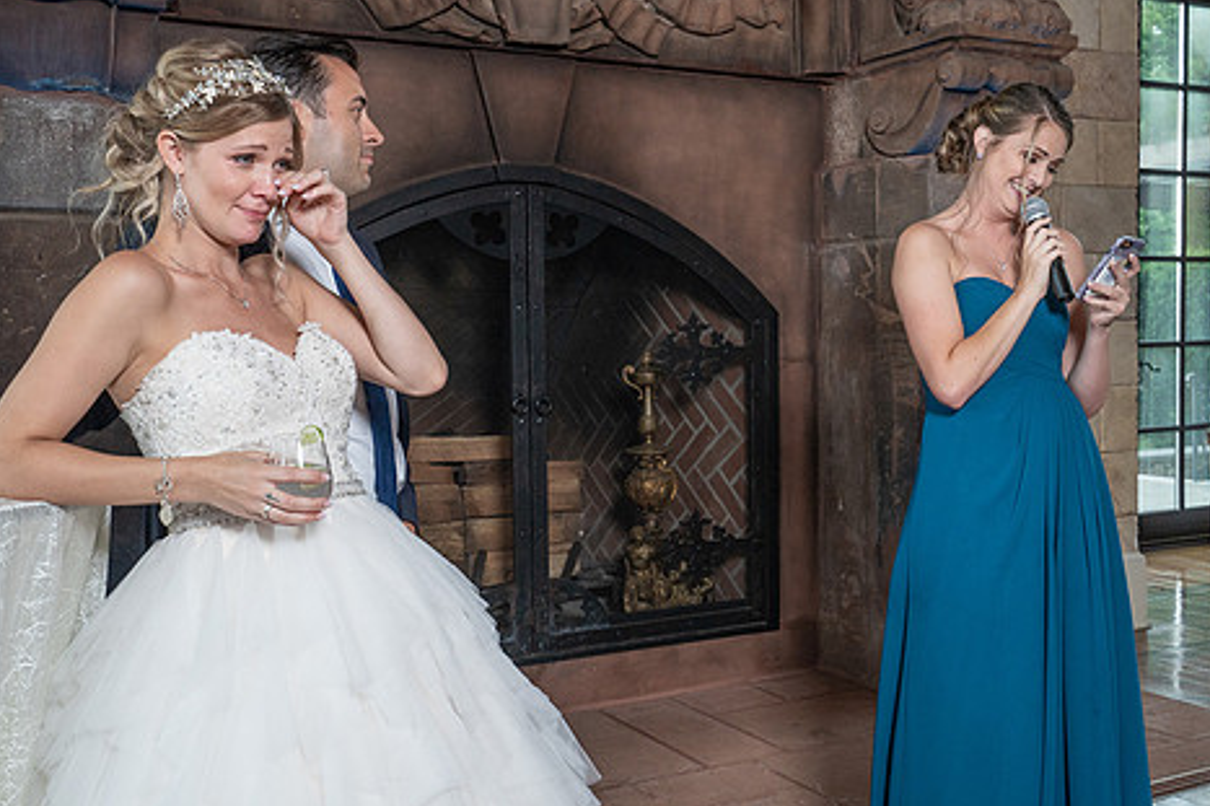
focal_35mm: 41
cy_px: 385
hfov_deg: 47.4
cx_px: 663
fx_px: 1377
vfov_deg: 32.6
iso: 1600
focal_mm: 33
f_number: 5.6
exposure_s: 1/100
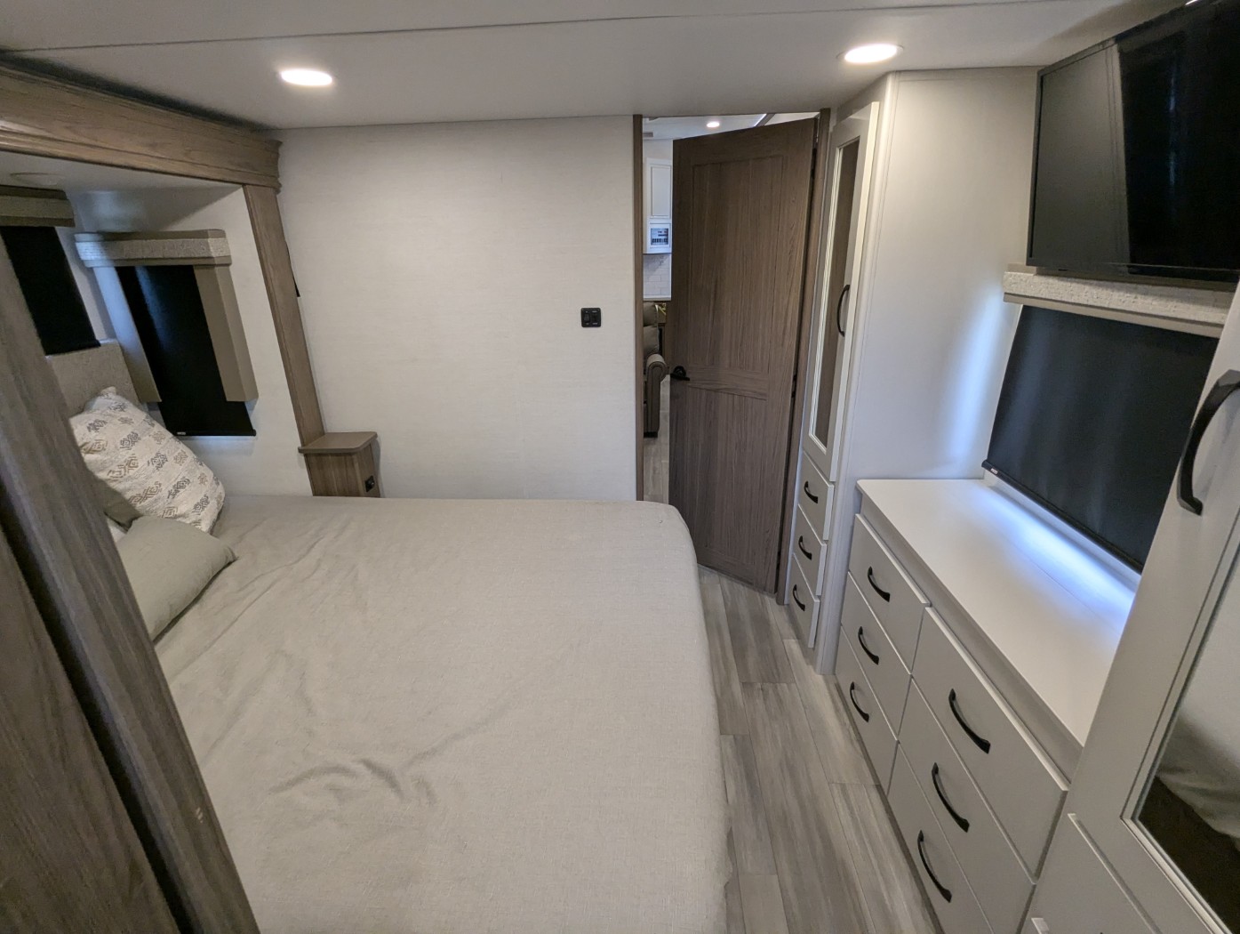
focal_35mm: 16
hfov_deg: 94.4
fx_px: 574
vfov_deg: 78.2
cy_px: 467
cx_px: 620
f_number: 2.2
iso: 231
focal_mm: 2.35
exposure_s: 1/94.1
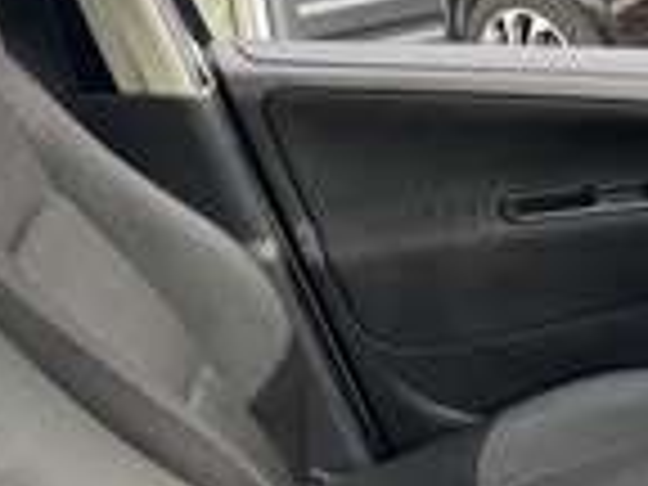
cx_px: 1044
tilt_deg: -23.4
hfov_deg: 19.3
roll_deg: +0.8
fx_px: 1591
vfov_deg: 17.1
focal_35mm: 85
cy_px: 430
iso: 125
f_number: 1.78
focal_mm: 6.86
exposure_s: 1/121
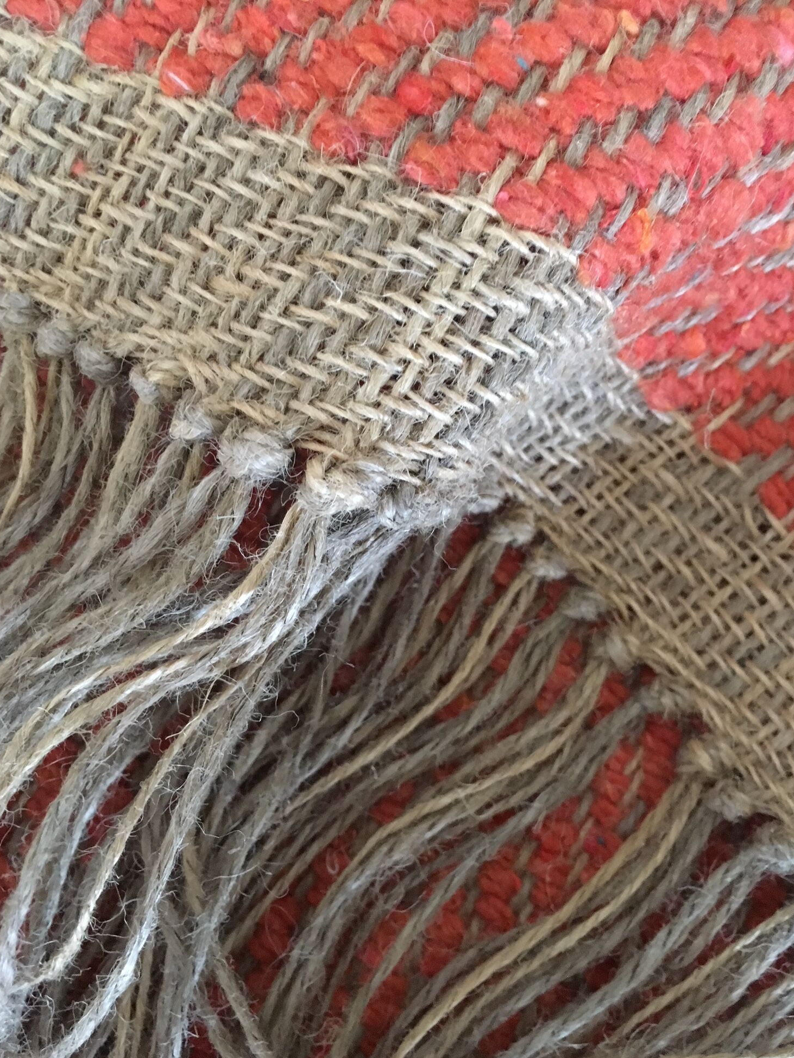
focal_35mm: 30
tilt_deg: -80.6
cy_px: 547
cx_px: 398
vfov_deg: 59.9
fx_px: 917
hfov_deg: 46.8
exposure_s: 1/17
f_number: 2.2
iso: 400
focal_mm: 4.15
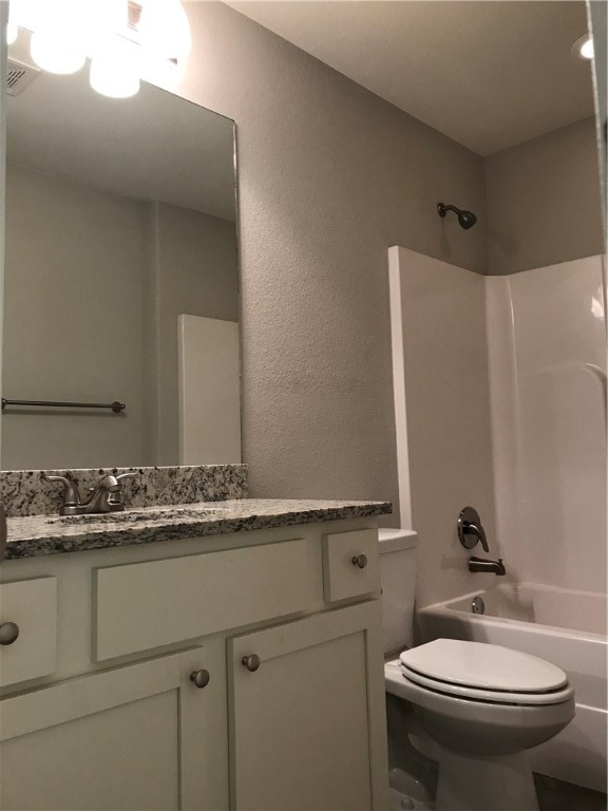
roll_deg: +2.6
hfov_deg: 49.7
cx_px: 304
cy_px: 406
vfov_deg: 63.4
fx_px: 656
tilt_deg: +6.6
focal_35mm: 28
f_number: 1.8
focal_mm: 3.99
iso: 40
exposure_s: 1/24
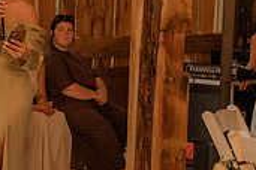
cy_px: 79
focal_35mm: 126
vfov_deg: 10.9
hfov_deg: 15.2
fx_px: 896
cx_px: -109
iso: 640
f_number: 2.5
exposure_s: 1/200
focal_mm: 35
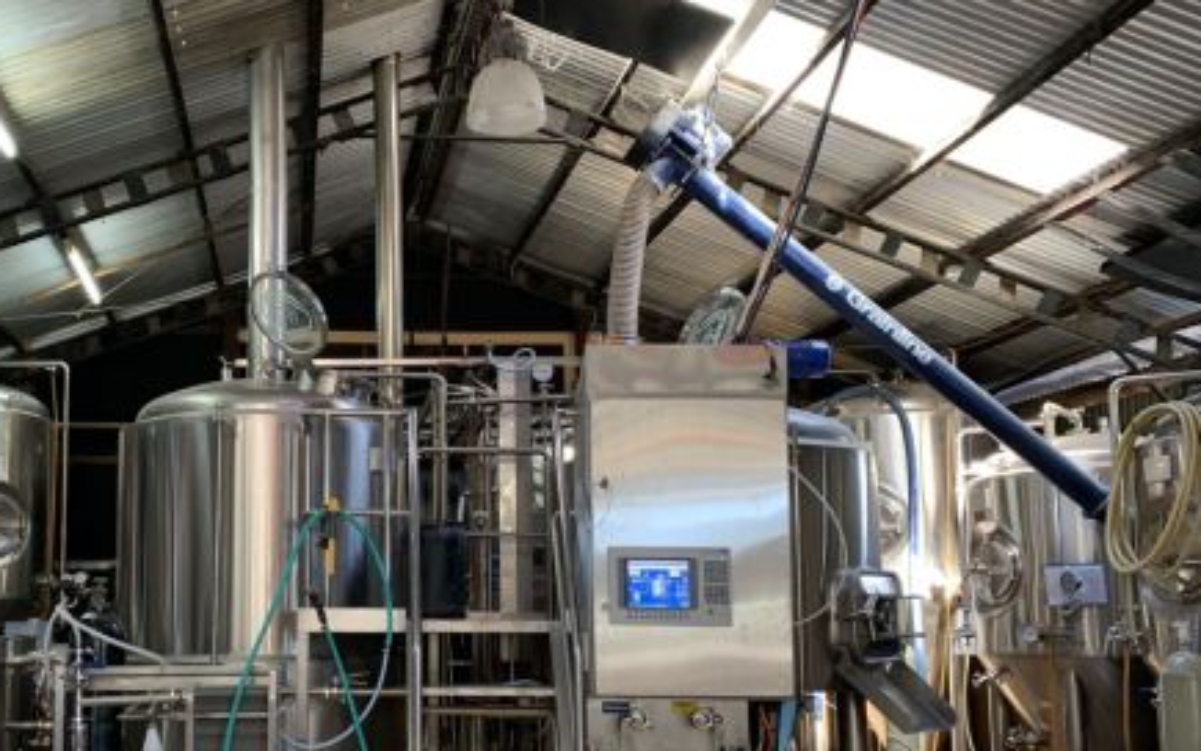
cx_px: 392
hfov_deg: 50.5
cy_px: 514
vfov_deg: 33.2
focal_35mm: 38
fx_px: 1244
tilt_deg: +6.0
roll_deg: +0.6
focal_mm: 4.25
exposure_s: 1/50
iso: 160
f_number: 1.8
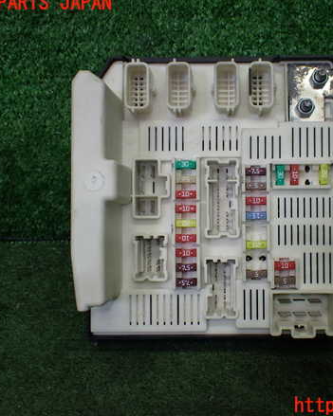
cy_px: 205
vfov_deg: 45.8
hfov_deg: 36.9
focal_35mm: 40
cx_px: 224
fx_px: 493
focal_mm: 5.4
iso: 160
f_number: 2.3
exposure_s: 1/125
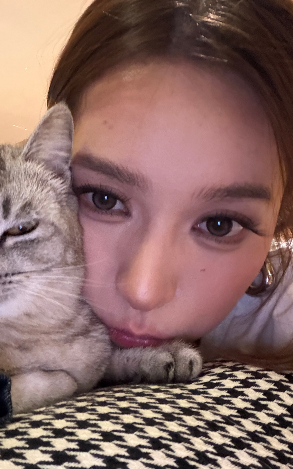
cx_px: 96
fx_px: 524
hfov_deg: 31.0
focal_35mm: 41
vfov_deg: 48.2
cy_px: 222
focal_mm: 2.71
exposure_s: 1/17
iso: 1000
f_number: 1.9
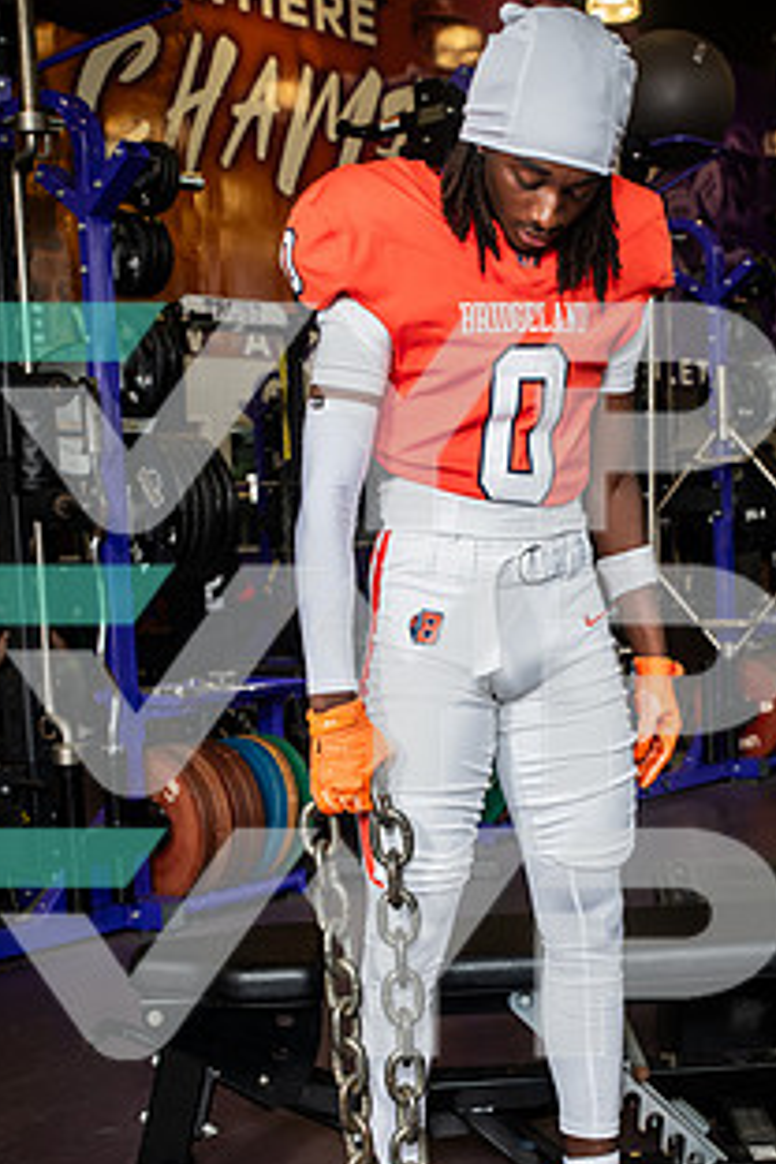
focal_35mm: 52
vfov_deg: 38.1
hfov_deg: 25.9
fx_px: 1681
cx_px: 500
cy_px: 683
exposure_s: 1/250
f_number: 5.6
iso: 500
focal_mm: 36
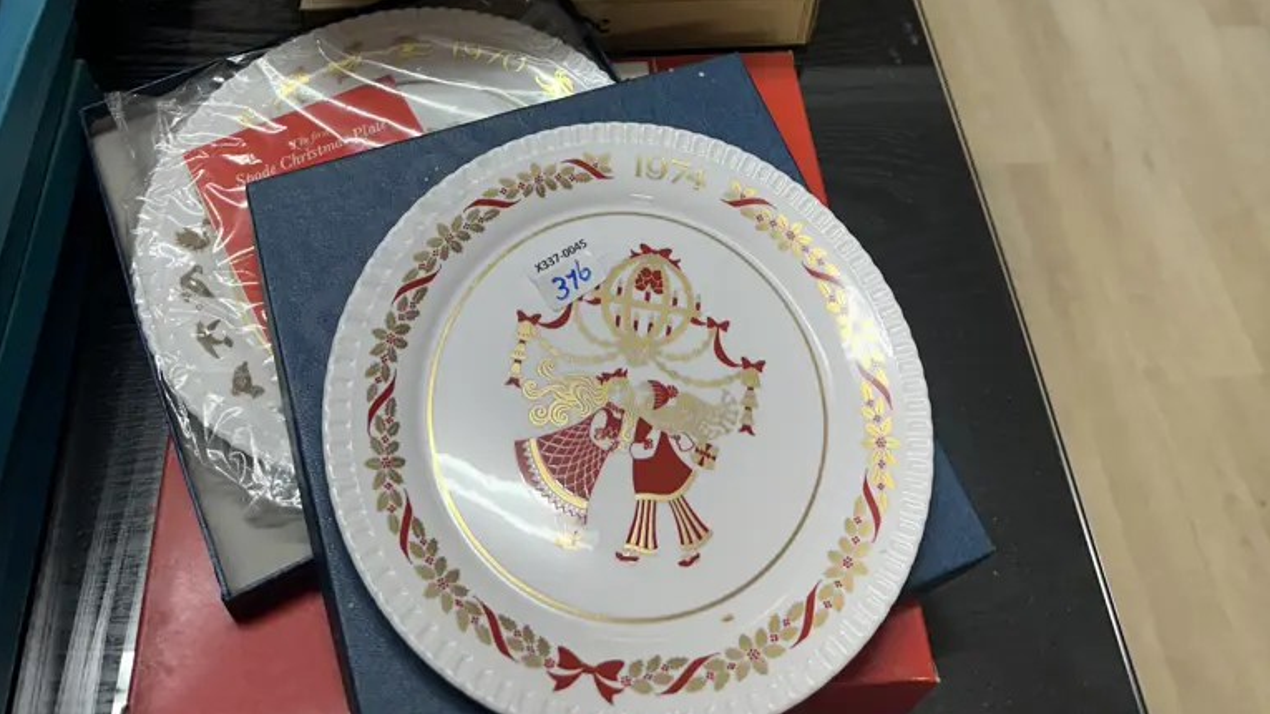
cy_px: -81
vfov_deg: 30.1
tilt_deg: -45.5
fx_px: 1178
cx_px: 634
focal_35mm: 35
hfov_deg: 56.6
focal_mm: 6.86
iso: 80
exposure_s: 1/100
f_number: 1.78
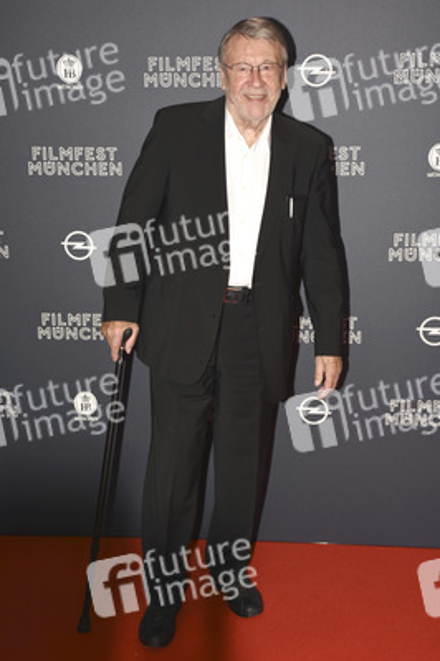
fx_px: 1102
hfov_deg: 22.6
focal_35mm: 60
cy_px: 330
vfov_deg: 33.4
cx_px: 220
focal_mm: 40
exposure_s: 1/160
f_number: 4.5
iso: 160
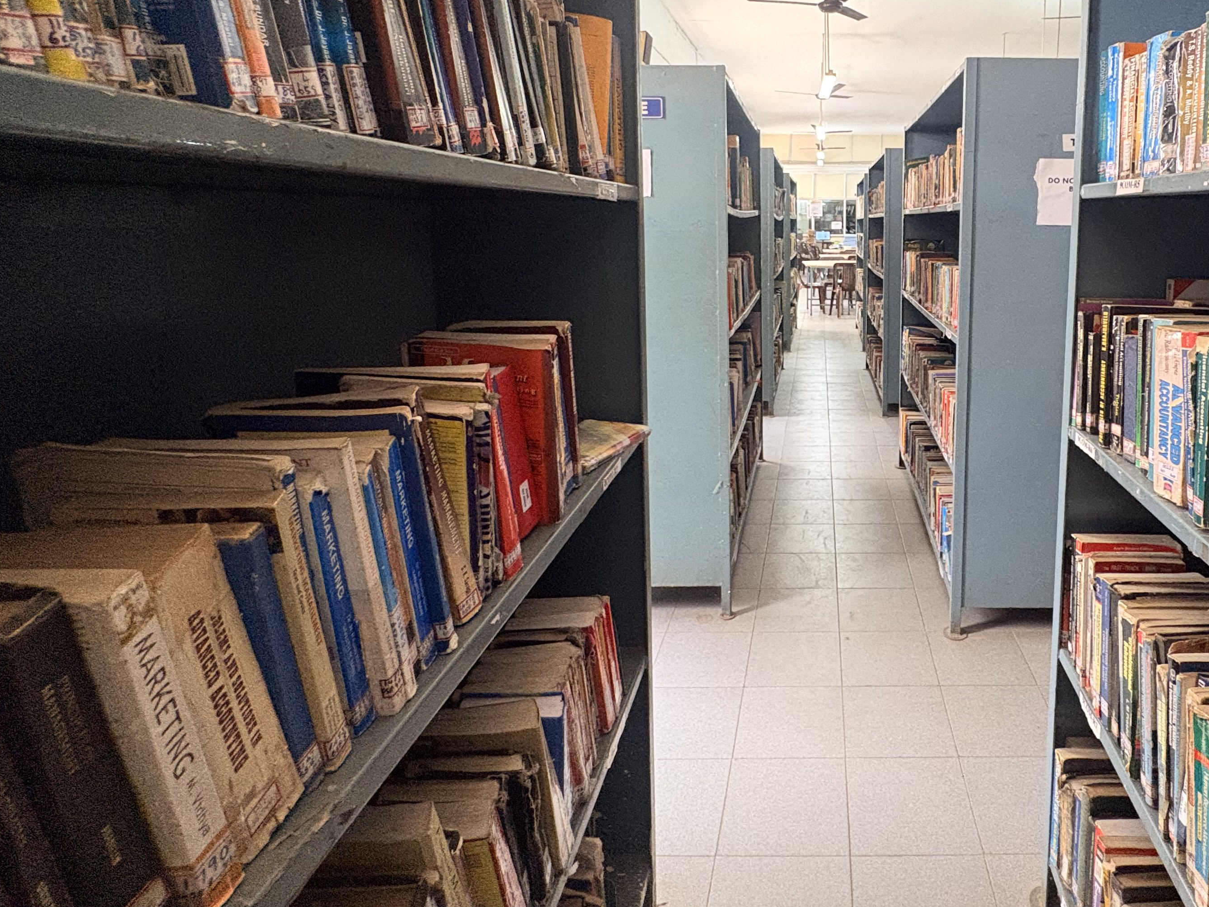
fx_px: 733
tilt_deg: -6.3
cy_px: 301
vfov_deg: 61.9
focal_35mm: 21
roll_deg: +0.4
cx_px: 829
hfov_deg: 75.9
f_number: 2.2
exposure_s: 1/50
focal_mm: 2.22
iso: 400
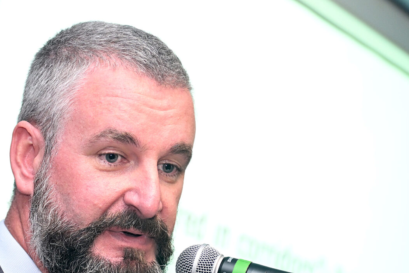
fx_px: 1932
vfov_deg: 8.1
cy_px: 200
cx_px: 131
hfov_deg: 12.1
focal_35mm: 170
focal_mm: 70
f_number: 2.8
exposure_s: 1/100
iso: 1000
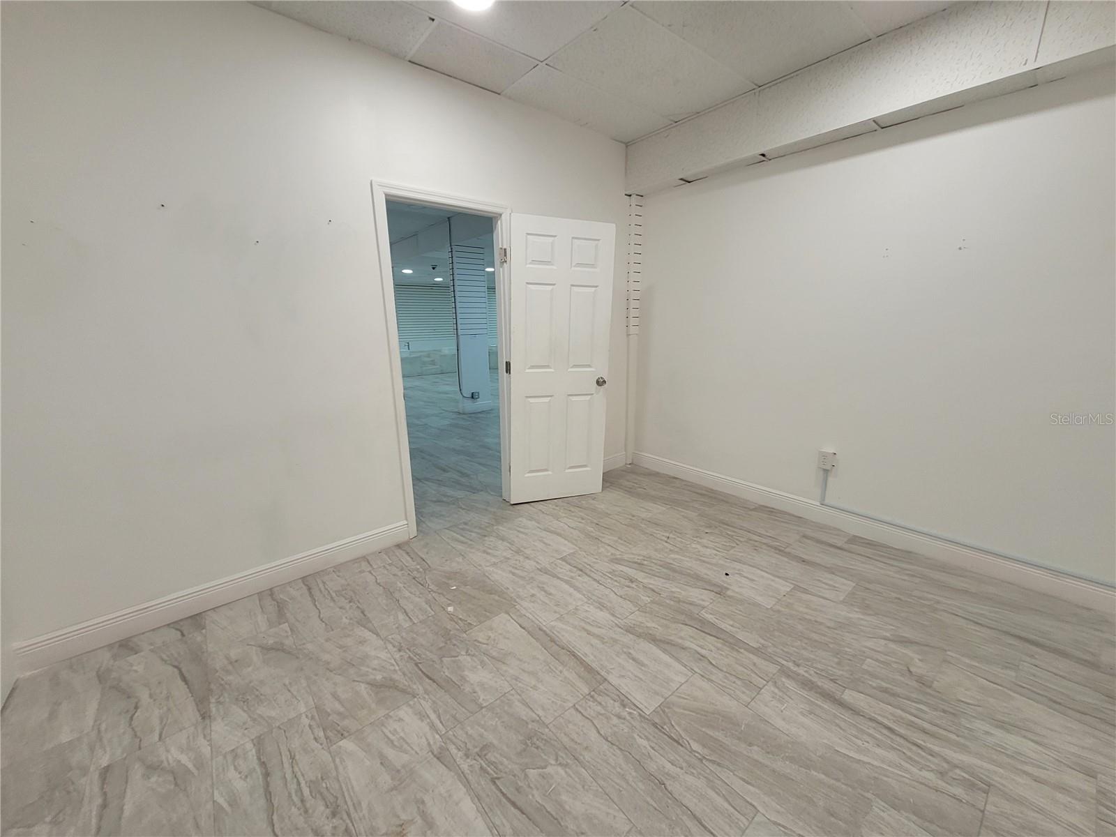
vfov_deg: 89.9
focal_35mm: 13
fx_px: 419
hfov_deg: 106.2
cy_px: 418
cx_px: 558
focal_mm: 1.74
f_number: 2.2
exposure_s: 1/60
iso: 100
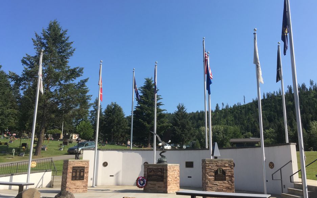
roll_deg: -0.7
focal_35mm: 33
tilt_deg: +12.7
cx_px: 165
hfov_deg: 58.1
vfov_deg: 38.3
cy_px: 98
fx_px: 285
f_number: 2.2
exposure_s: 1/1374
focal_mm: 4.15
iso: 25
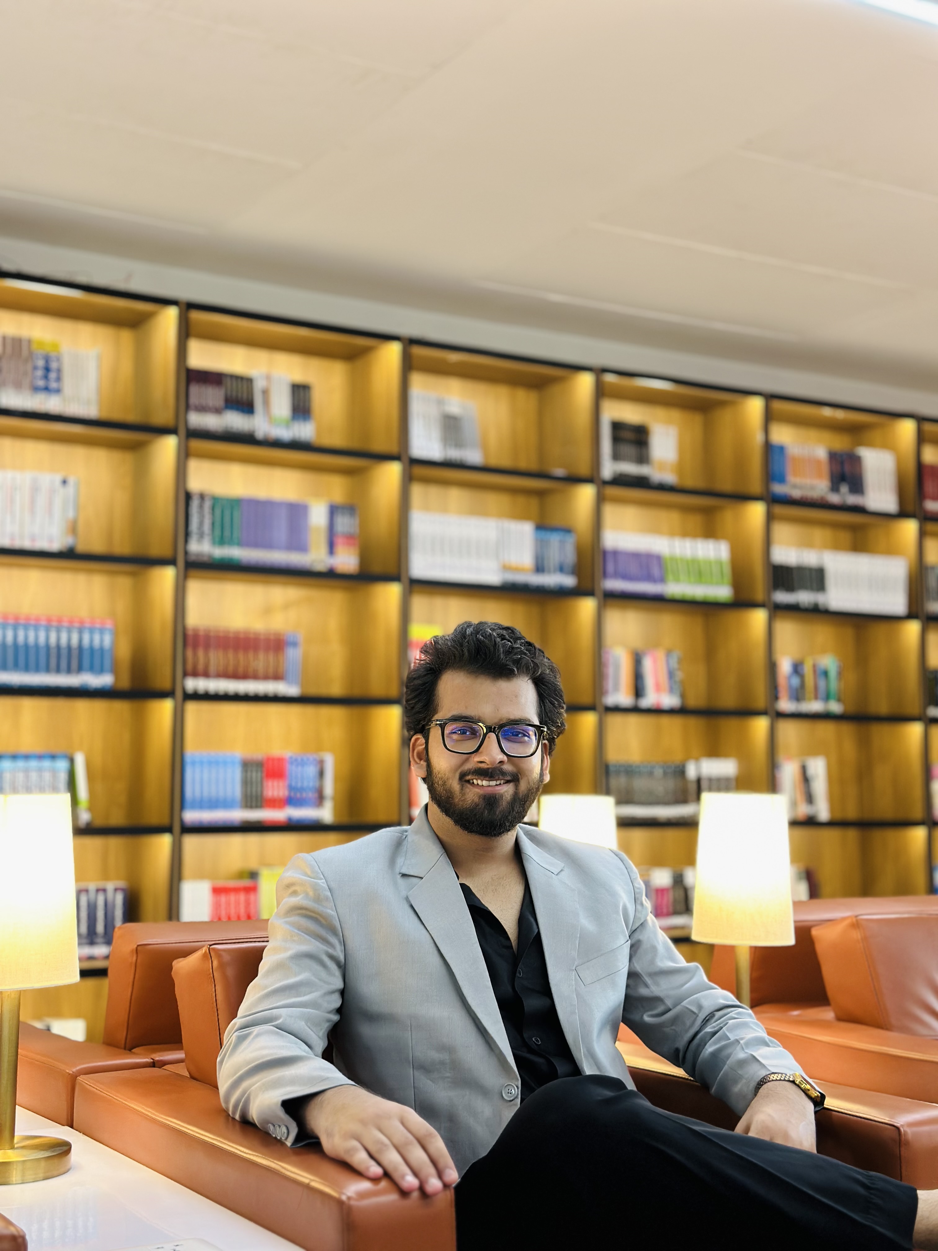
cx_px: 469
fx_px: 1734
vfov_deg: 39.7
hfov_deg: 30.3
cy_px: 626
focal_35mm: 48
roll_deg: -0.5
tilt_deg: +6.1
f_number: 1.78
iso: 200
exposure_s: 1/100
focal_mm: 6.86
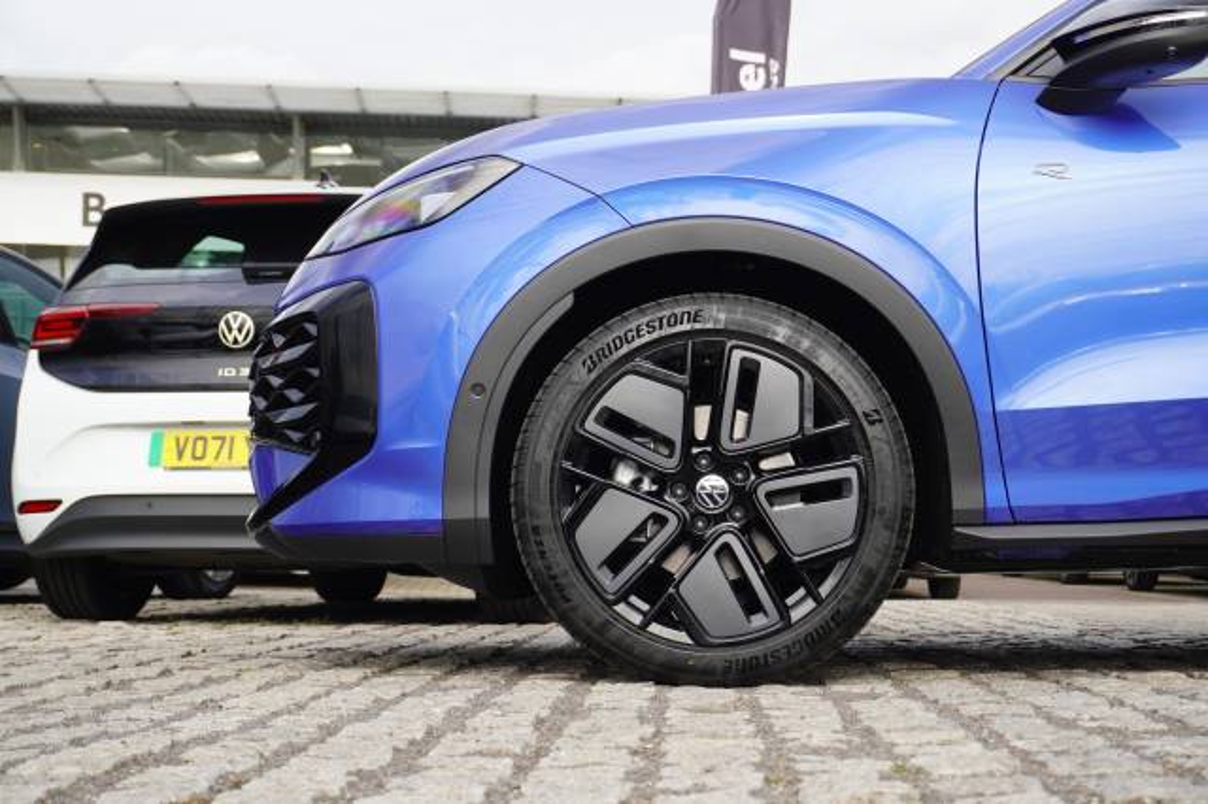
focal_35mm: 63
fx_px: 2113
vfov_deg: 21.5
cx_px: 604
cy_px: 402
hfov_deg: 31.9
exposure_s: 1/100
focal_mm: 42
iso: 100
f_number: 6.3
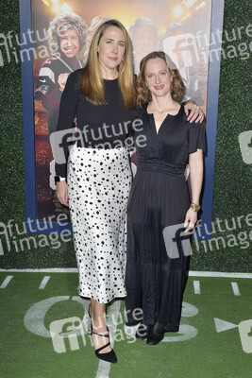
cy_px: 189
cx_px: 126
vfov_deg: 44.5
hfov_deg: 30.5
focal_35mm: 44
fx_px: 462
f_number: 6.3
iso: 500
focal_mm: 44
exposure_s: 1/250
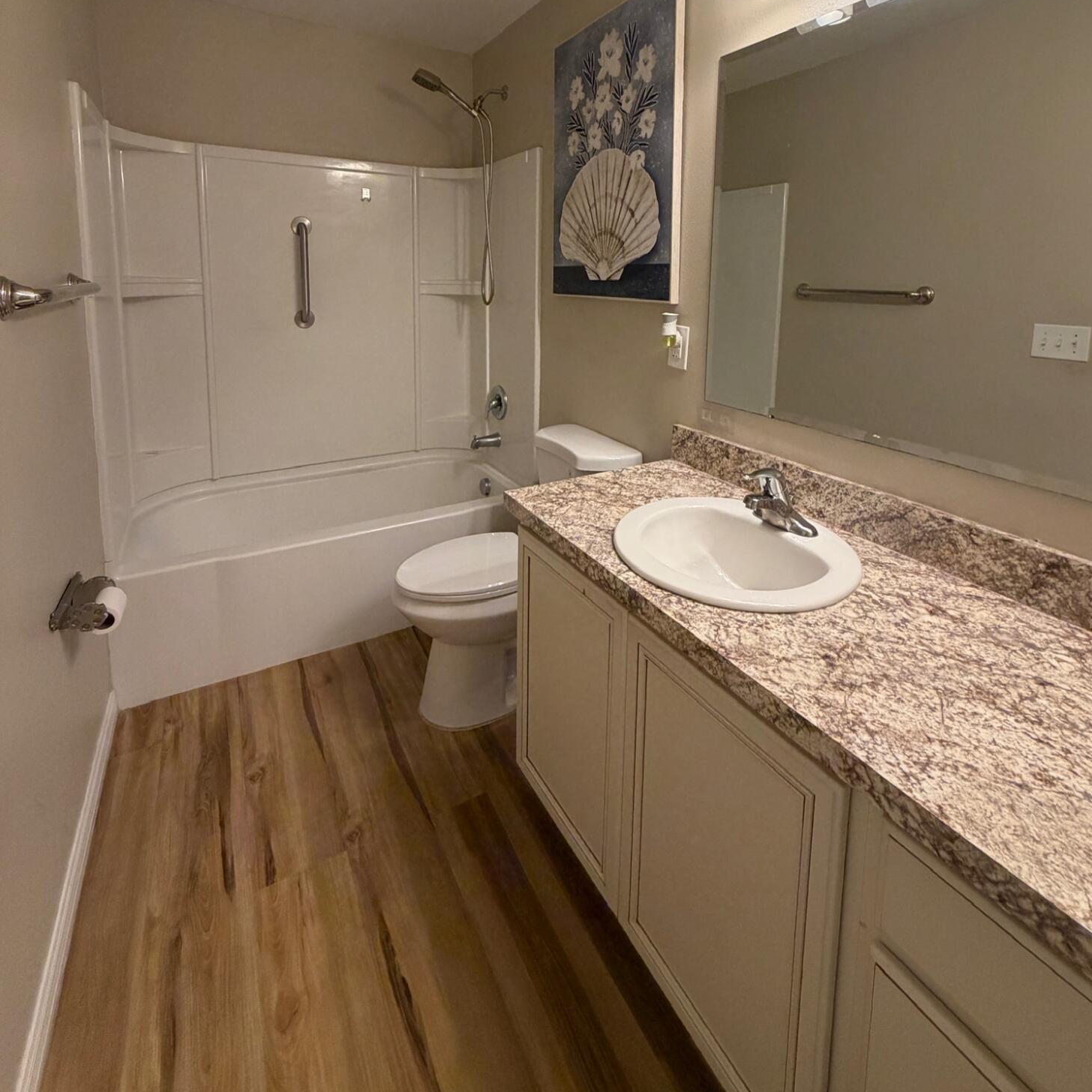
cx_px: 562
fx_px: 607
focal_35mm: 17
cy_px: 346
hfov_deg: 83.9
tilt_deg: -5.3
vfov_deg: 80.6
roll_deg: -1.1
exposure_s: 1/120
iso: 320
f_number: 2.2
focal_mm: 2.22
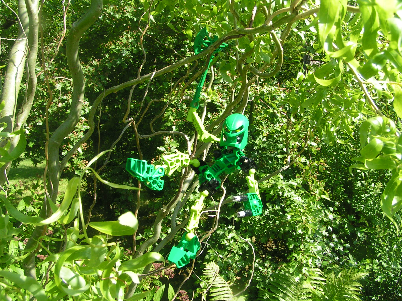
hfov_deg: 49.0
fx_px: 441
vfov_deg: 37.7
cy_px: 150
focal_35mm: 38
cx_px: 201
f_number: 5.6
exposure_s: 1/100
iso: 50
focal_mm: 5.8
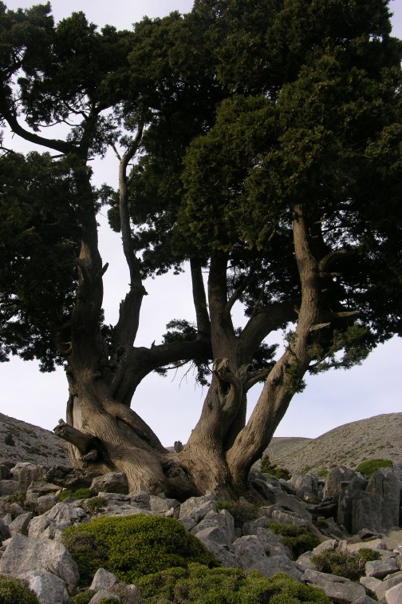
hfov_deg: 35.9
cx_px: 173
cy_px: 304
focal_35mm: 37
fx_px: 620
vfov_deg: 51.9
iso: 50
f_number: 4.5
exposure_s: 1/97.7
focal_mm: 8.9
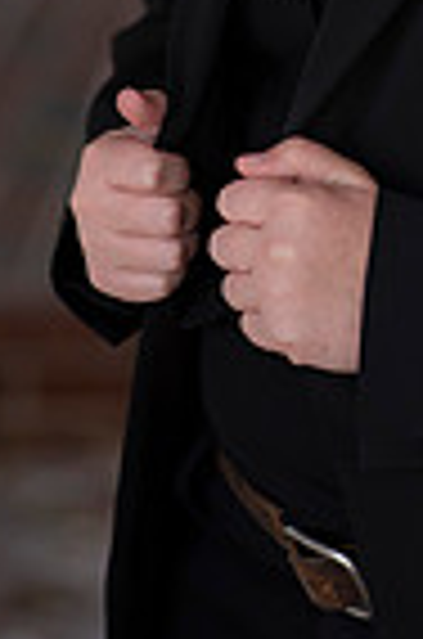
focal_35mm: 270
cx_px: 432
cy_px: -351
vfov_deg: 7.5
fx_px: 4782
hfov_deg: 5.1
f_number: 2.5
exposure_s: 1/320
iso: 200
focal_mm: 85
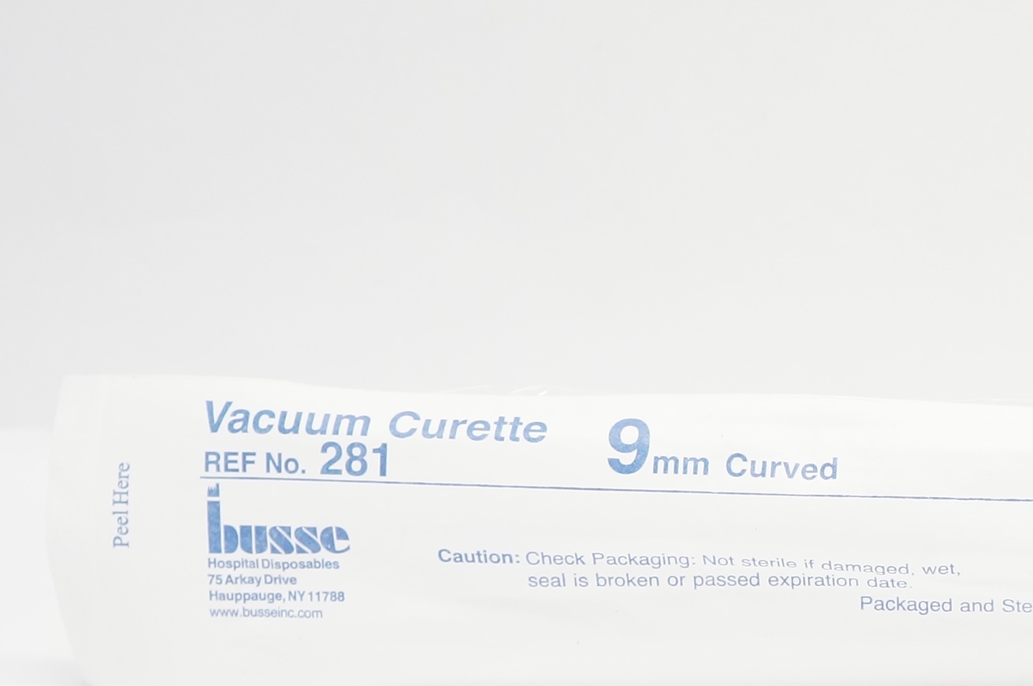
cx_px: 1087
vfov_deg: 15.5
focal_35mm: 87
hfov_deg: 22.2
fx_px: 2505
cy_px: 537
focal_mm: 21
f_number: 6.3
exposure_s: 1/60
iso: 800
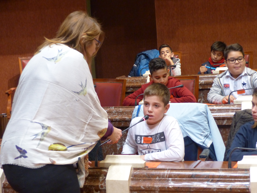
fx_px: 535
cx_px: 128
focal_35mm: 72
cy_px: 96
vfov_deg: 20.4
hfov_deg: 27.0
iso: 400
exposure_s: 1/30
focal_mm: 13
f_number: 2.8
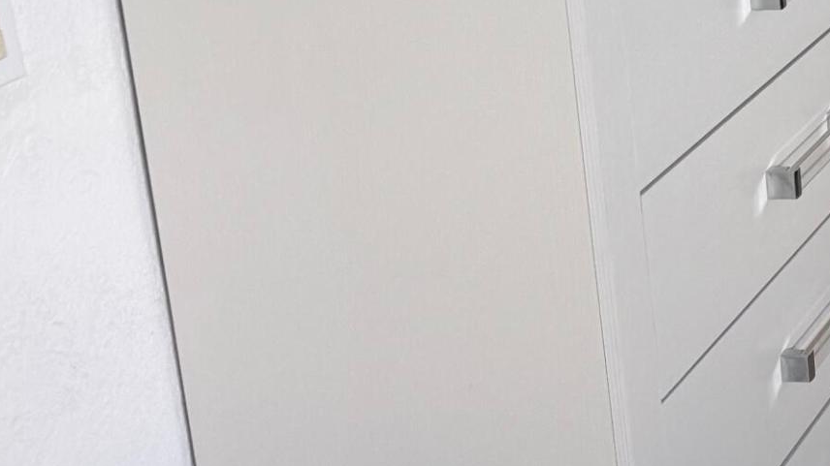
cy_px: -212
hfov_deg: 19.7
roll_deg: +1.6
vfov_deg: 13.1
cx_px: 1372
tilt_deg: -12.5
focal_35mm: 88
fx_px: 1936
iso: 125
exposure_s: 1/60
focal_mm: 6.76
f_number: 1.78
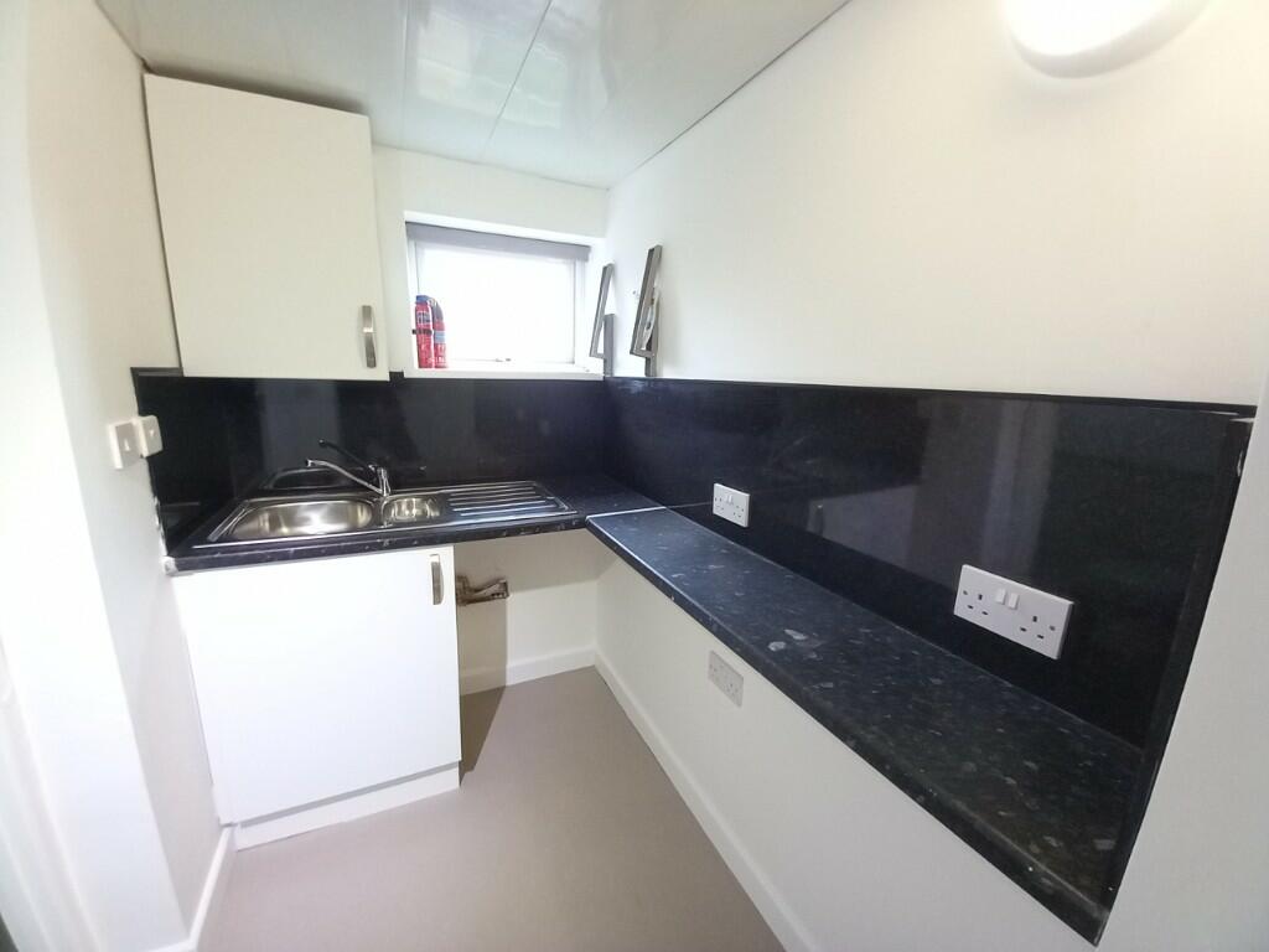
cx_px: 634
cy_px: 476
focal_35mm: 13
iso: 250
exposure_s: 1/25
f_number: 2.2
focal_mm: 1.13
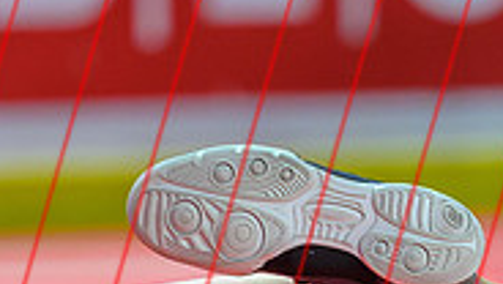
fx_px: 8960
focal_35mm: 671
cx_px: 435
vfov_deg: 1.8
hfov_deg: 3.2
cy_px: 630
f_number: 2.8
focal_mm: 140
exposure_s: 1/800
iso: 3200
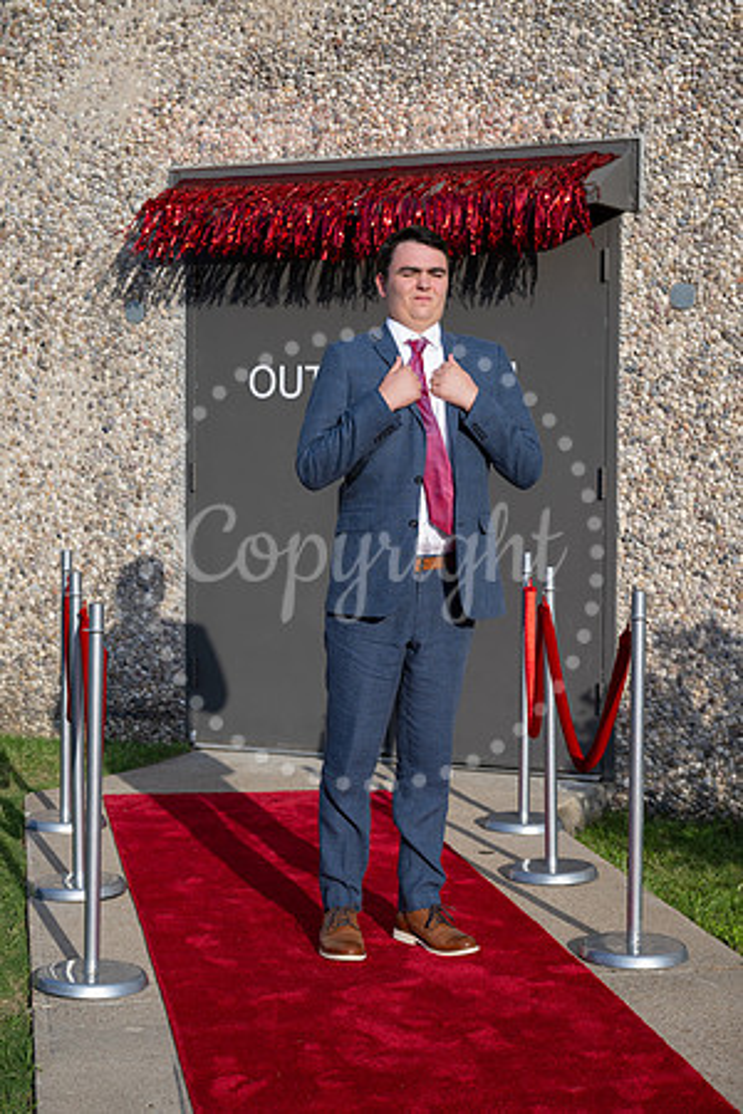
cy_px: 557
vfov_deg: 31.0
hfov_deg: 20.9
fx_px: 2012
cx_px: 372
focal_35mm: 65
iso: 320
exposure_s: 1/2000
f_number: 5
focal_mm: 65
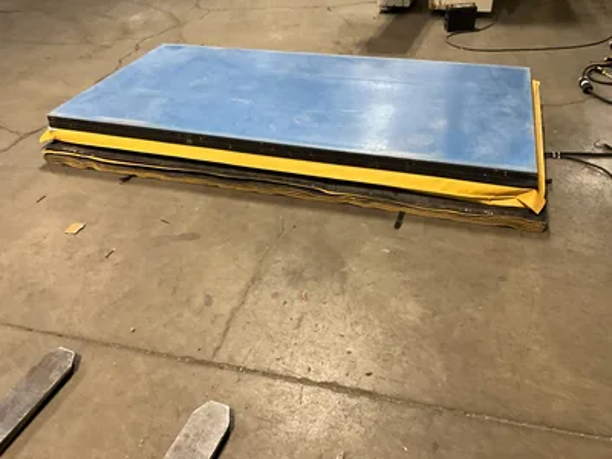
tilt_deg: -34.9
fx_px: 513
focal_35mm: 29
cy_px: 230
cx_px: 306
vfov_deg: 48.2
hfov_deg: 61.7
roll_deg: +4.2
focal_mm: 3
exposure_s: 1/60
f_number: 1.8
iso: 250
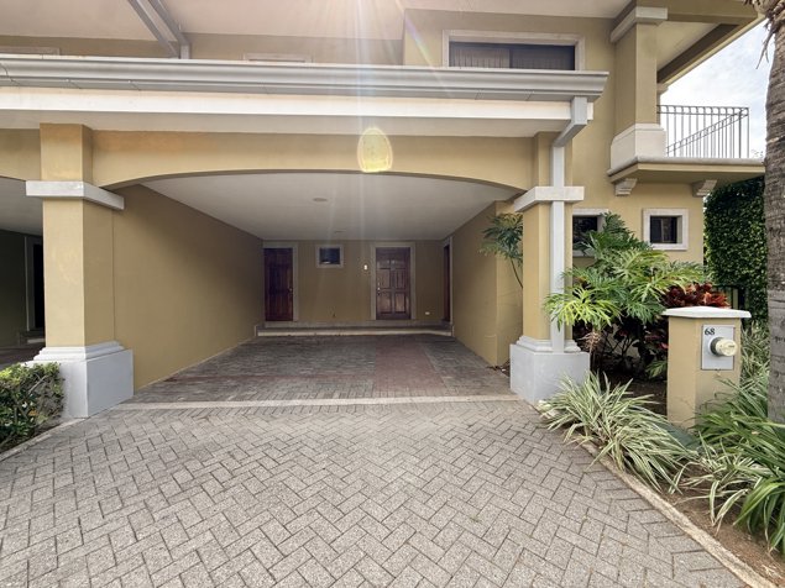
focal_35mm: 14
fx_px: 317
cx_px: 392
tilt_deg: -0.5
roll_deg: +0.2
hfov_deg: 102.1
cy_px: 294
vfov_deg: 85.7
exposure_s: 1/249
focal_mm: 2.22
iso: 50
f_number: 2.2
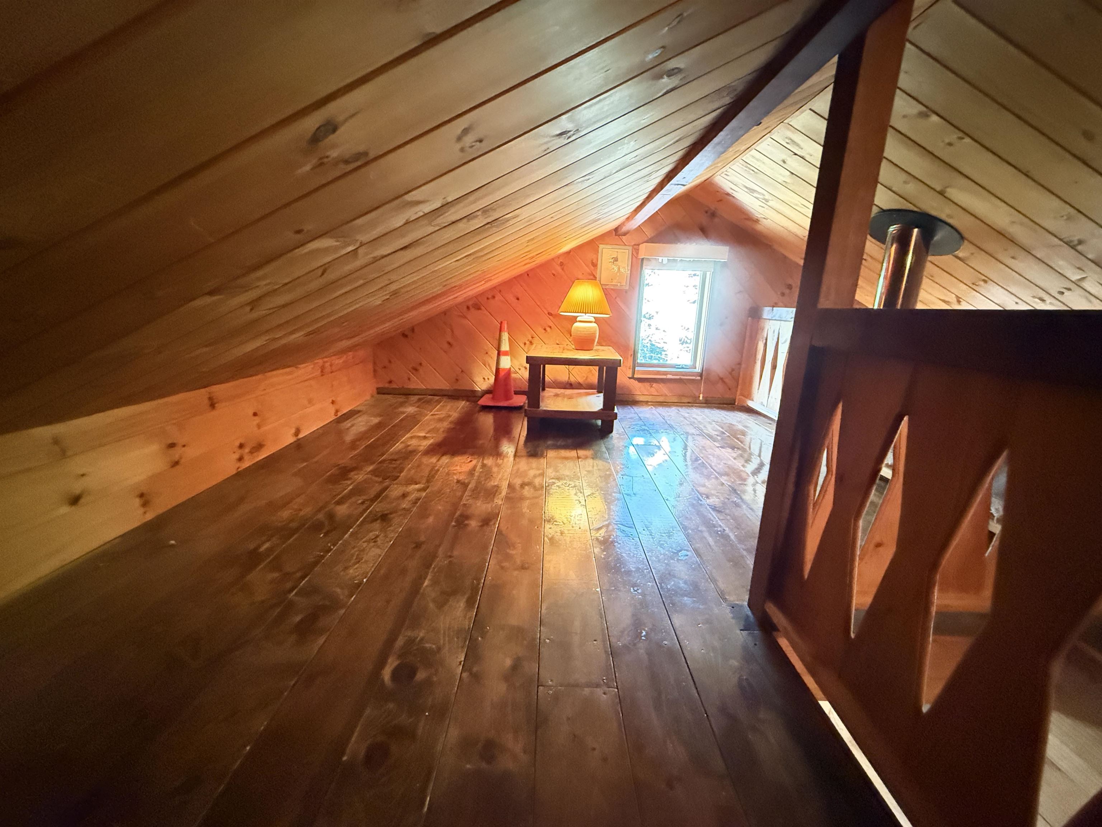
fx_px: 446
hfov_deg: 102.1
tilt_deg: -14.2
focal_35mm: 14
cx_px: 551
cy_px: 414
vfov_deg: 85.7
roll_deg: -1.3
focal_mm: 2.22
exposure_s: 1/20
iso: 2500
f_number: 2.2
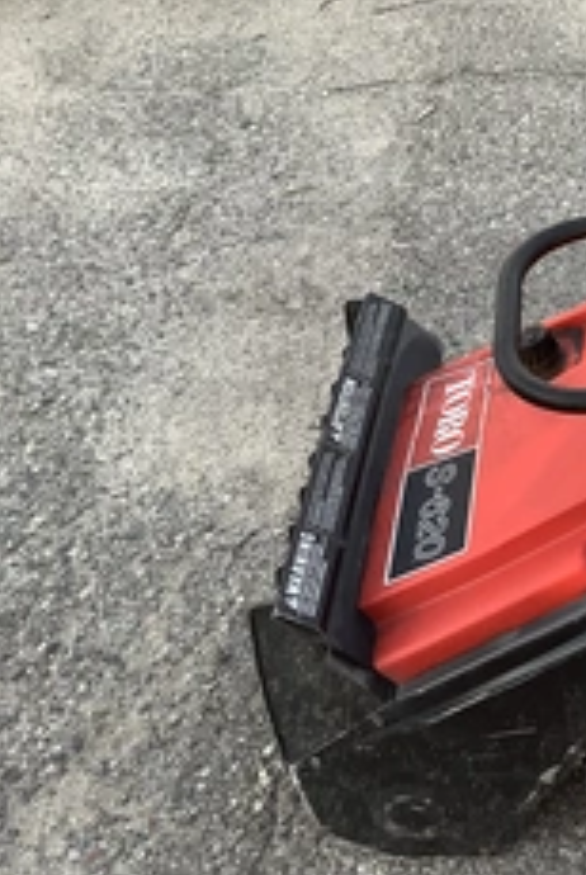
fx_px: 1363
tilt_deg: -39.5
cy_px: 380
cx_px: 750
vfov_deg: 35.5
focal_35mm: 56
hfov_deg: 22.0
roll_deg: -1.1
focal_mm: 3.3
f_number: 2.4
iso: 80
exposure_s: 1/100
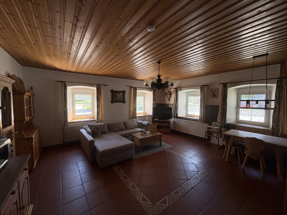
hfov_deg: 102.1
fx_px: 116
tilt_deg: -3.2
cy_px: 108
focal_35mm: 14
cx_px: 144
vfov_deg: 85.7
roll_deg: -0.2
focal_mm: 2.22
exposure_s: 1/107
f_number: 2.2
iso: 125
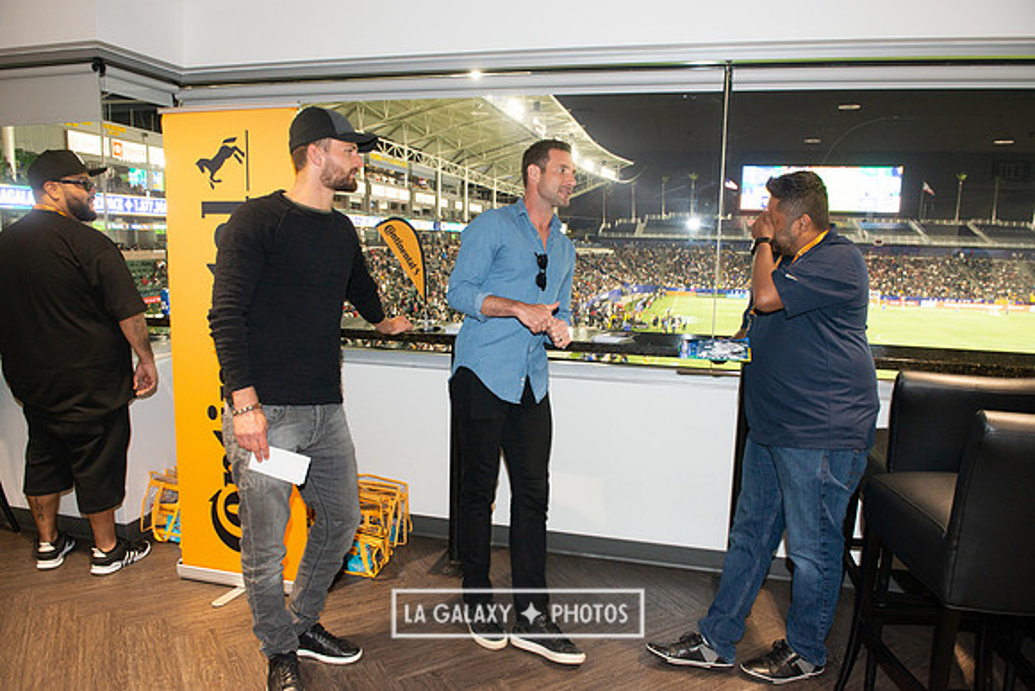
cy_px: 346
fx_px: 690
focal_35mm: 24
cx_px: 518
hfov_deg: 73.7
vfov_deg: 53.2
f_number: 6.3
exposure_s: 1/60
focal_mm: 24
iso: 640
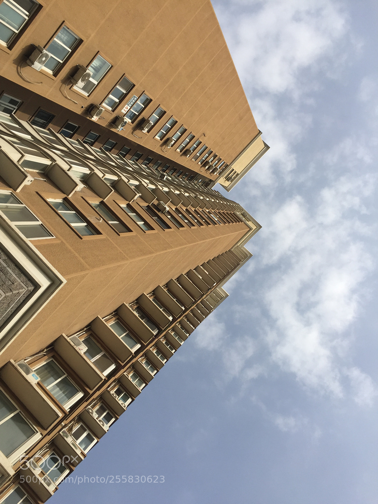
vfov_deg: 61.7
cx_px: 189
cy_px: 252
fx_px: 422
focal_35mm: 29
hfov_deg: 48.2
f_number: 2.2
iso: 32
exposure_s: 1/2825
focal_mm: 4.15
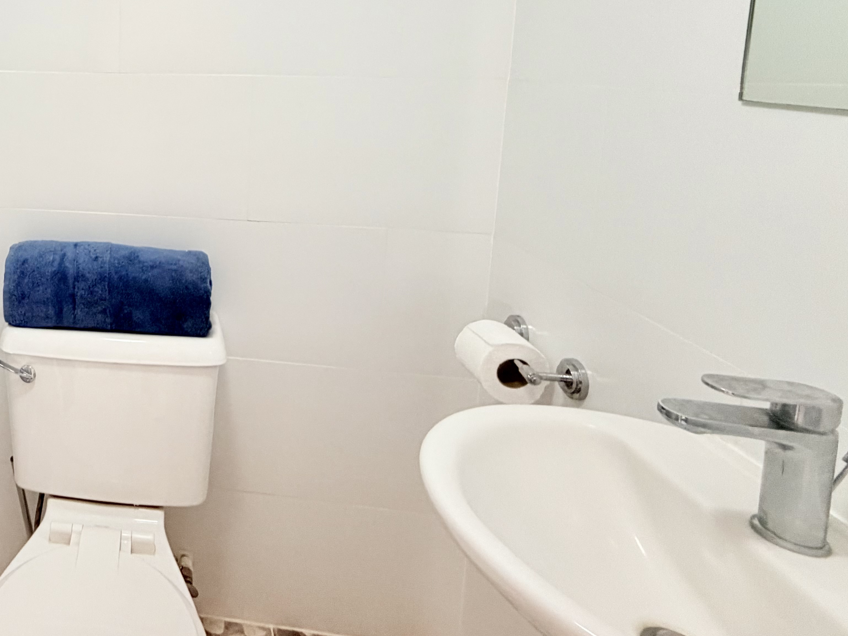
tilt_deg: -5.7
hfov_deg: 56.6
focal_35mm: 26
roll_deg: +0.2
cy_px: 120
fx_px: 637
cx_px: 64
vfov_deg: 49.7
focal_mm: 2.22
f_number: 2.2
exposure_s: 1/50
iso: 200
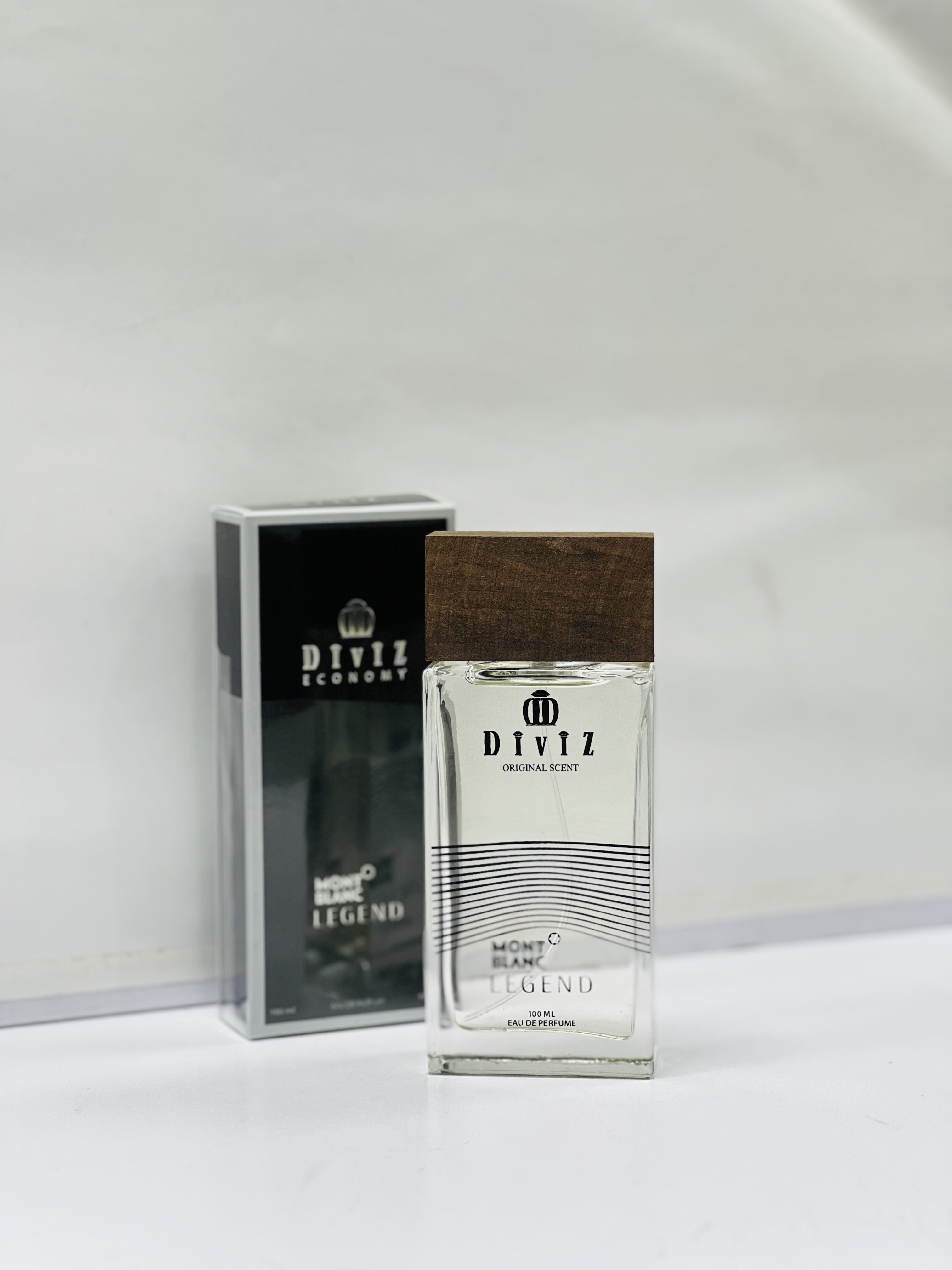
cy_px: 635
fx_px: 2824
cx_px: 476
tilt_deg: -5.3
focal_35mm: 77
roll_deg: +0.4
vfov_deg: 25.3
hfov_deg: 19.1
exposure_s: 1/100
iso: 125
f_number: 2.8
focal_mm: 9
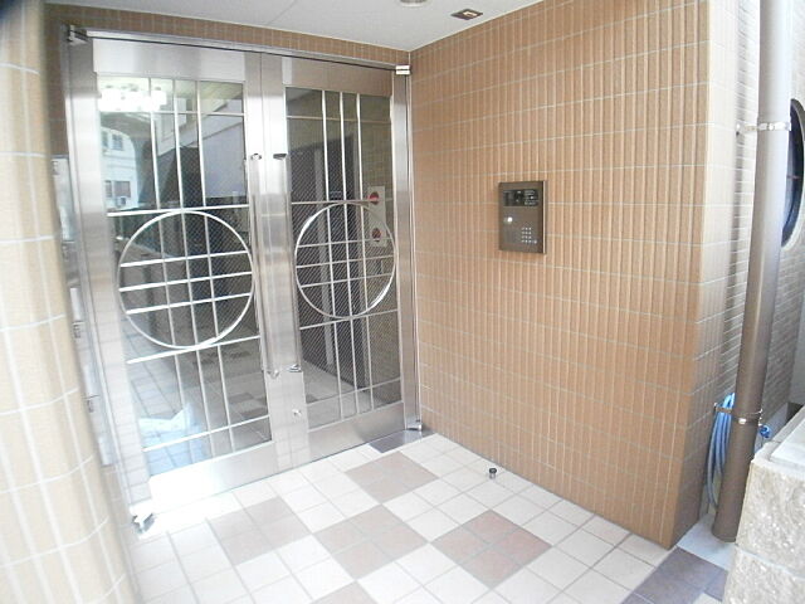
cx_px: 402
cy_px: 302
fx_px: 721
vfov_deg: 45.4
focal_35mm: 31
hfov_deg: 58.4
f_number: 2.9
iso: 800
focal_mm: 5.5
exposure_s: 1/100
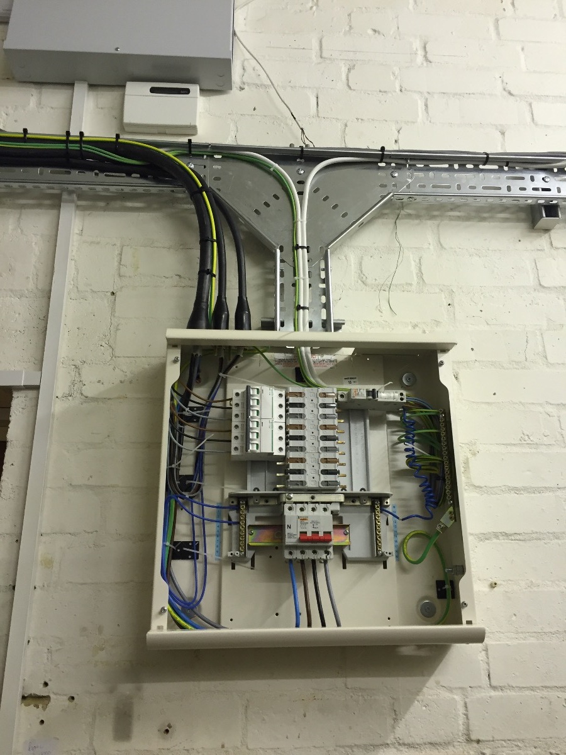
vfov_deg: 61.7
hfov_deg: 48.2
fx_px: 632
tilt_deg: +20.5
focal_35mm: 29
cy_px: 378
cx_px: 283
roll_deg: +1.4
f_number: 2.2
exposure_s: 1/33
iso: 100
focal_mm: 4.15
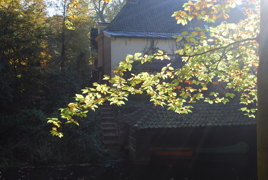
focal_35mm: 39
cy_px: 90
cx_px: 134
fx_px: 291
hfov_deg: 49.5
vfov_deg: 34.3
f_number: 8
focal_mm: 26
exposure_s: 1/60
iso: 110
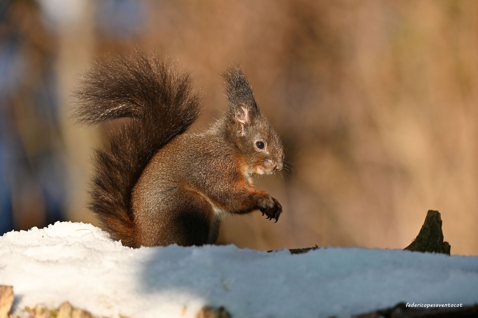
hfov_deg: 5.2
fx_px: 5308
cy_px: 159
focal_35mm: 400
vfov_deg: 3.4
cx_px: 239
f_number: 8
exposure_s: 1/1000
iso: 360
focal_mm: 400
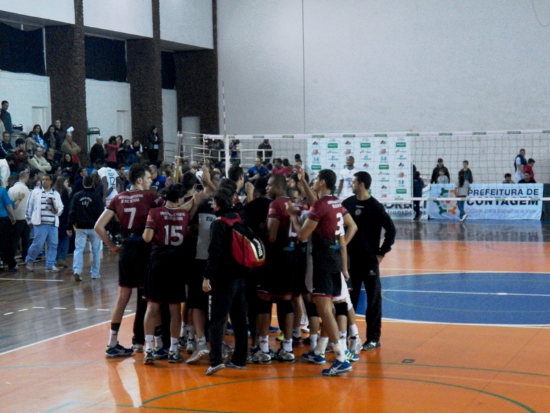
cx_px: 275
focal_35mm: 74
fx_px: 1176
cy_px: 206
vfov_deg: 19.9
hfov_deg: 26.3
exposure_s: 1/160
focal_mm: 13.2
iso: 1600
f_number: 3.6
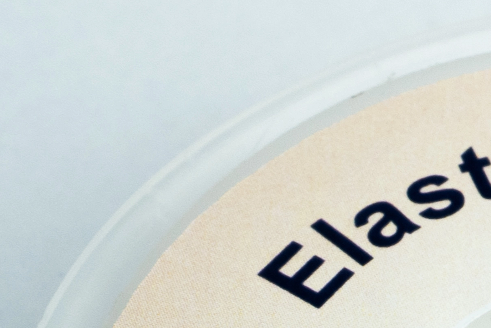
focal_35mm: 302
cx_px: 1138
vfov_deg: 4.5
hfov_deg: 6.5
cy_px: 459
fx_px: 4120
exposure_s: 1/125
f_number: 13
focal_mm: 35
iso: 250
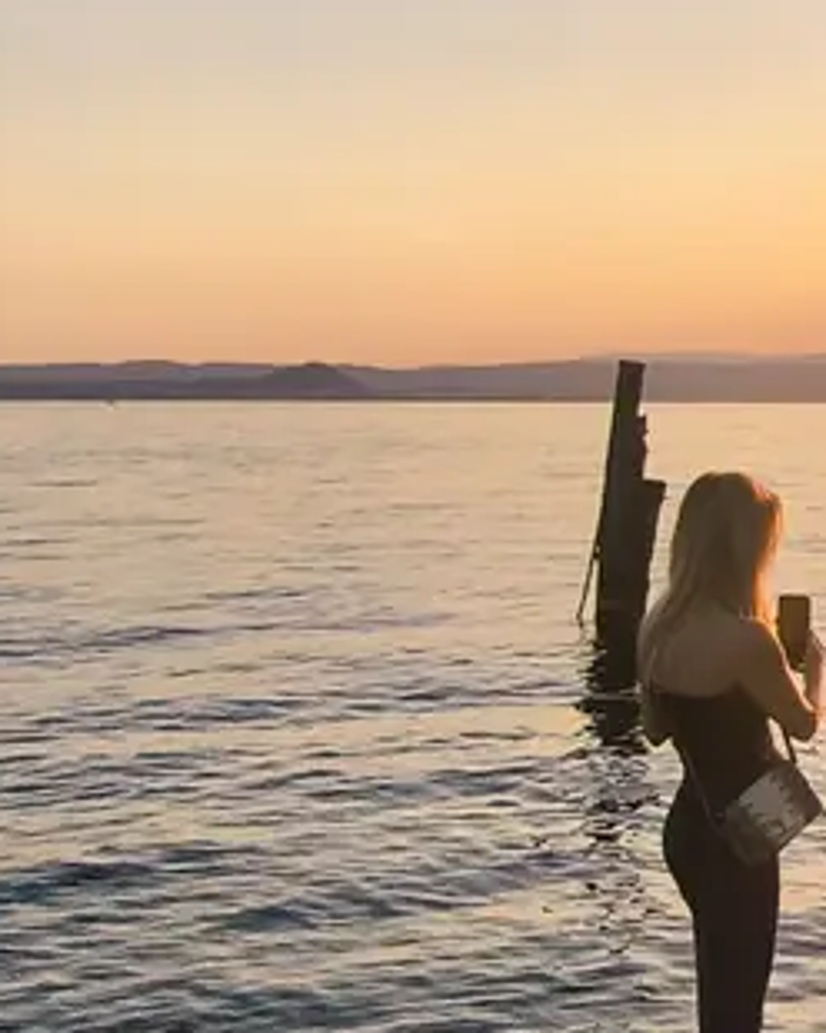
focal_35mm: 63
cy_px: 235
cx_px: 1485
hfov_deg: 18.7
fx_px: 1925
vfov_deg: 29.5
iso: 50
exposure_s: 1/1506
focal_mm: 1.91
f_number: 2.2
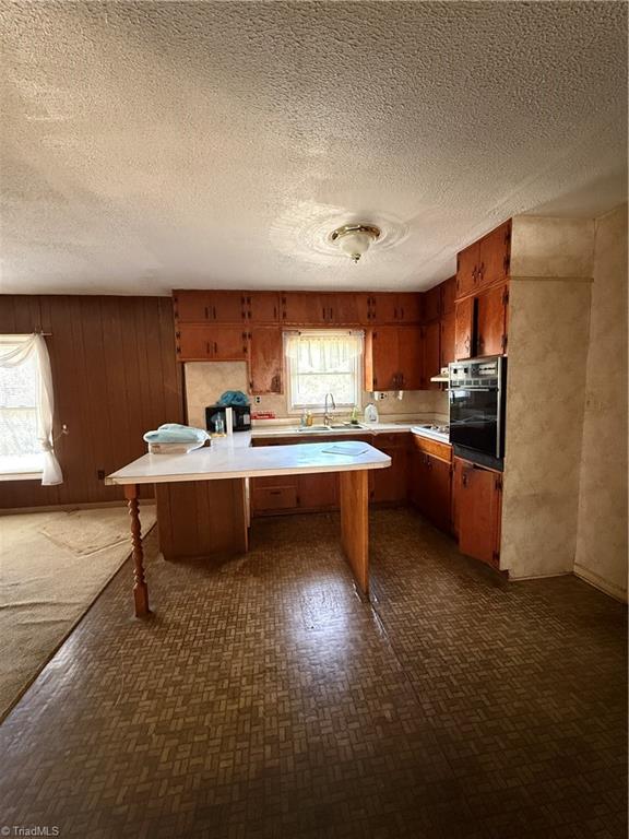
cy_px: 420
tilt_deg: -5.6
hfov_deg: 85.7
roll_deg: +1.5
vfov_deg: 102.1
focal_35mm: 14
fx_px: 339
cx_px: 314
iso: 1000
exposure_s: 1/60
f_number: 2.2
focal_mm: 2.22
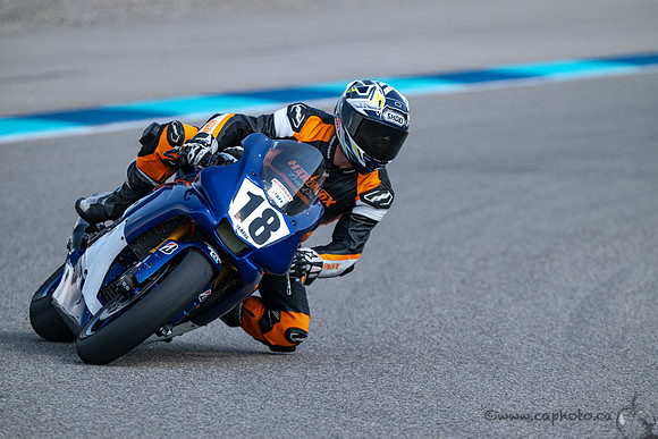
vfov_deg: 3.1
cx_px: 329
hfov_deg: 4.6
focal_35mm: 450
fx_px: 8227
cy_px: 220
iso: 400
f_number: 6
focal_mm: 450
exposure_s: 1/1250
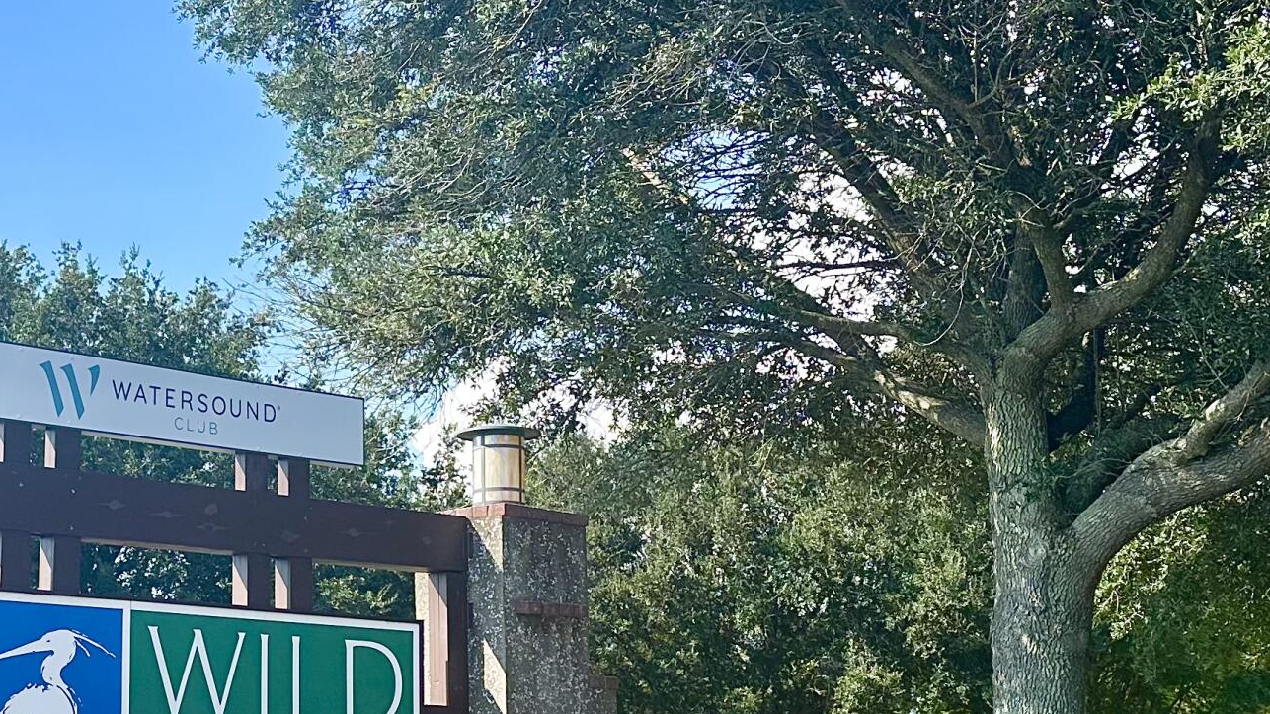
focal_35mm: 61
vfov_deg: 19.6
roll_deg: -0.6
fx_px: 2054
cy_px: 496
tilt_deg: +8.5
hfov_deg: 33.4
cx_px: 253
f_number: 1.78
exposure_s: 1/2882
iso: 80
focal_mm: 6.86
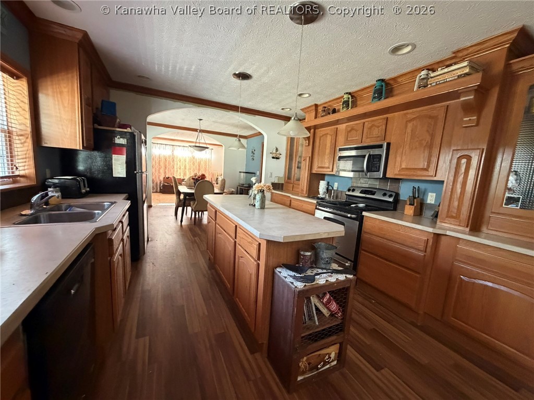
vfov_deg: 85.7
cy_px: 200
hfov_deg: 102.1
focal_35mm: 14
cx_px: 267
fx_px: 216
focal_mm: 2.22
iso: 1000
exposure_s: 1/60
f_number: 2.2
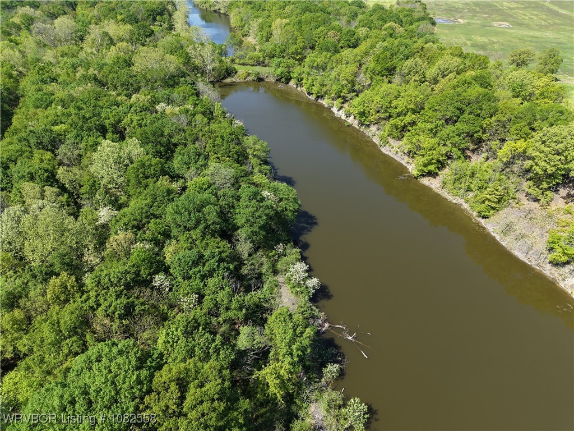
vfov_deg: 56.8
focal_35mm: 24
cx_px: 287
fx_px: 398
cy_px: 216
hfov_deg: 71.6
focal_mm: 8.67
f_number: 1.8
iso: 100
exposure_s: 1/1500
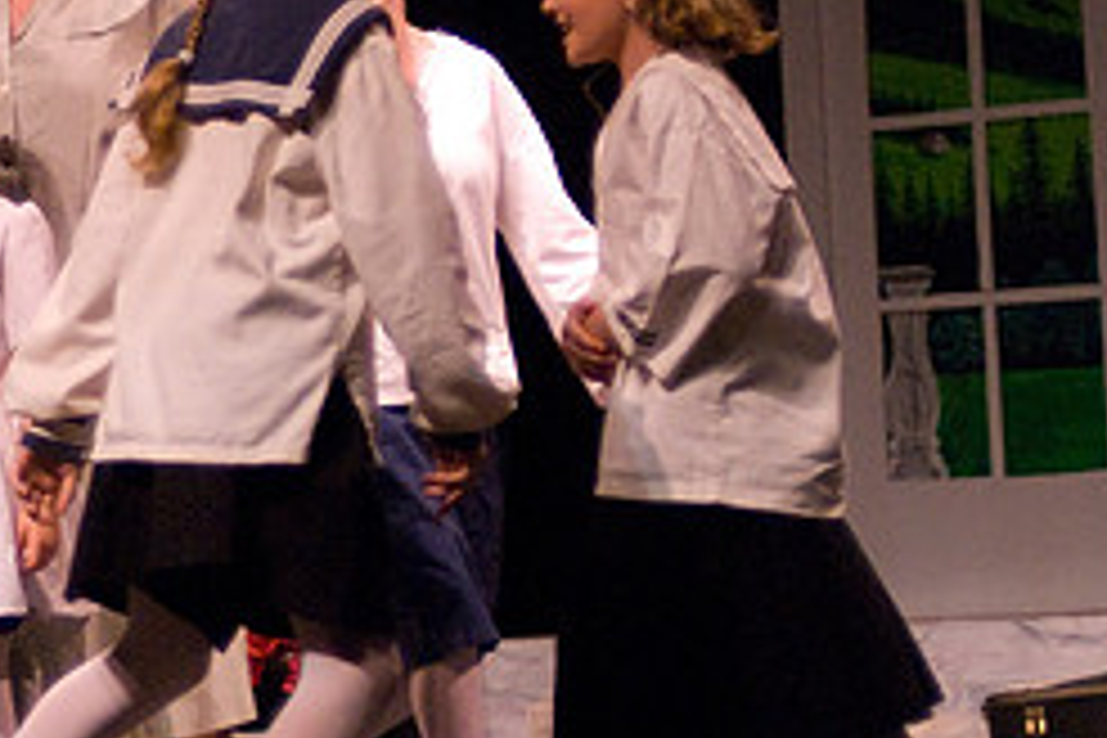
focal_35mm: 170
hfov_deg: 11.9
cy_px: 180
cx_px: -99
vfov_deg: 8.1
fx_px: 5227
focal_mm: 48
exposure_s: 1/320
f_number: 2.8
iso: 1600
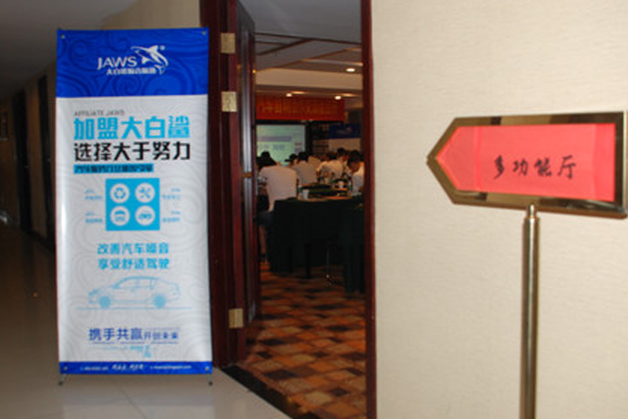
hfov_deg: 53.1
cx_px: 340
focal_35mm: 36
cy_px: 213
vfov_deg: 36.9
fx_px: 628
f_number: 4
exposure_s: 1/60
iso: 400
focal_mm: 20
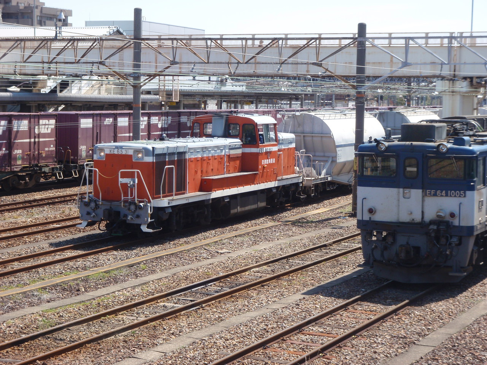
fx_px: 1027
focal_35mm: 73
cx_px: 244
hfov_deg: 26.7
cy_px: 182
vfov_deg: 20.2
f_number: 5
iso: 64
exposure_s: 1/200
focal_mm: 13.18
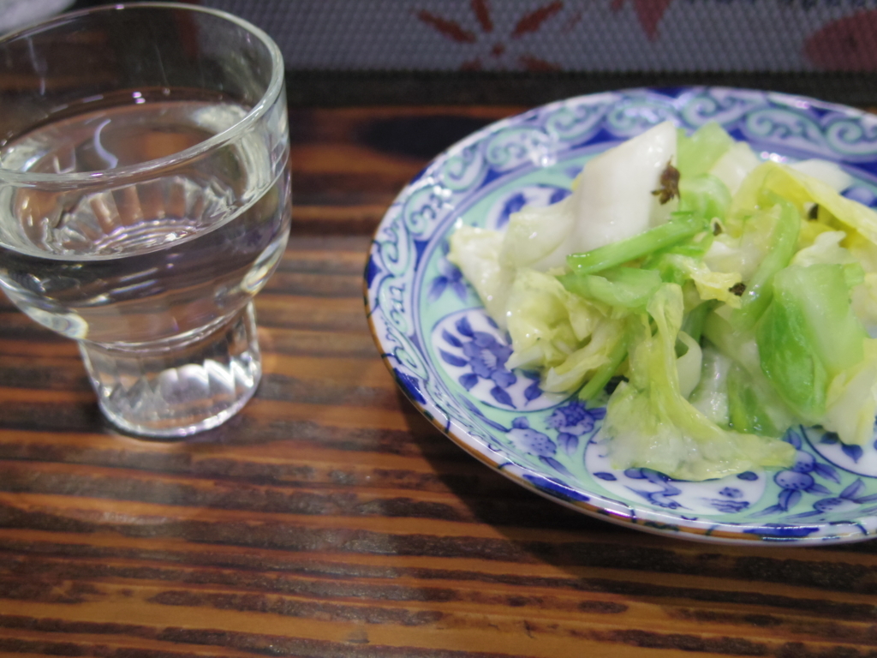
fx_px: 1191
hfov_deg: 40.4
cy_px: 329
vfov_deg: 30.9
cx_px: 438
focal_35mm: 47
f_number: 1.9
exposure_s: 1/60
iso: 500
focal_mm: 8.5
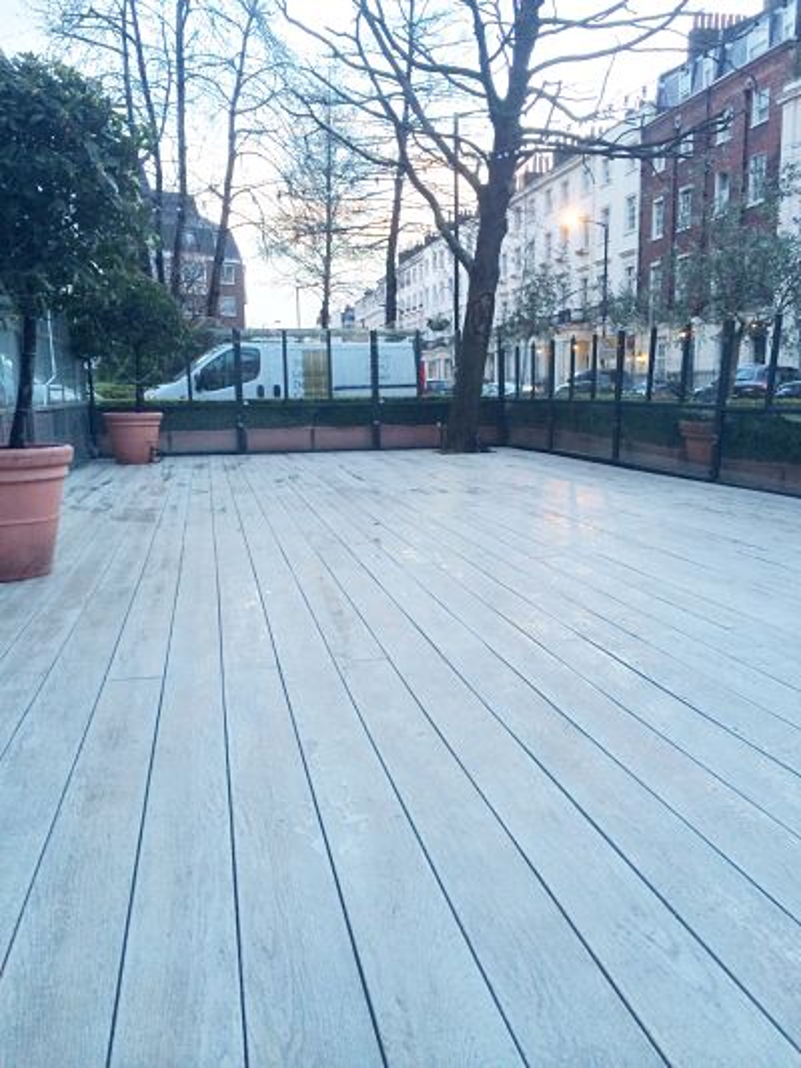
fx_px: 925
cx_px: 400
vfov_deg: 60.0
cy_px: 534
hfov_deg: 46.8
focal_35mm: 30
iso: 40
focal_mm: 4.12
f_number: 2.2
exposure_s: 1/40
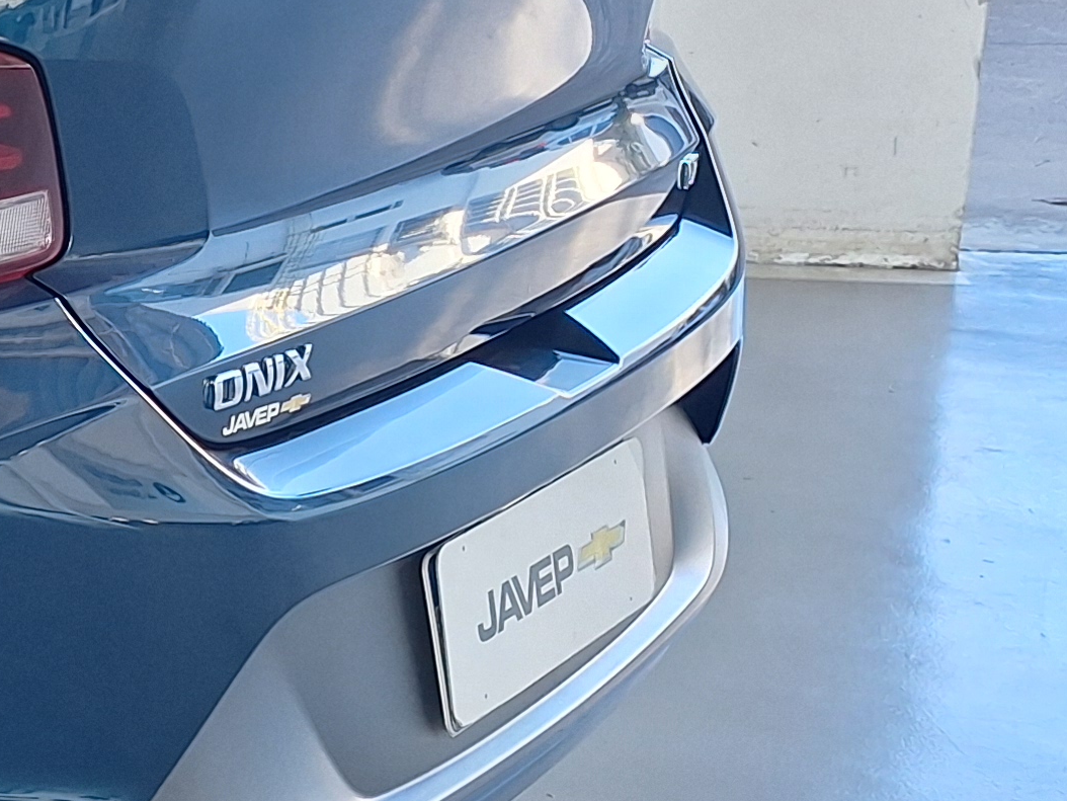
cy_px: 259
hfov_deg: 17.4
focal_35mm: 89
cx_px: -912
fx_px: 2744
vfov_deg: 16.6
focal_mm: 5.54
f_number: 1.8
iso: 50
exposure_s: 1/120
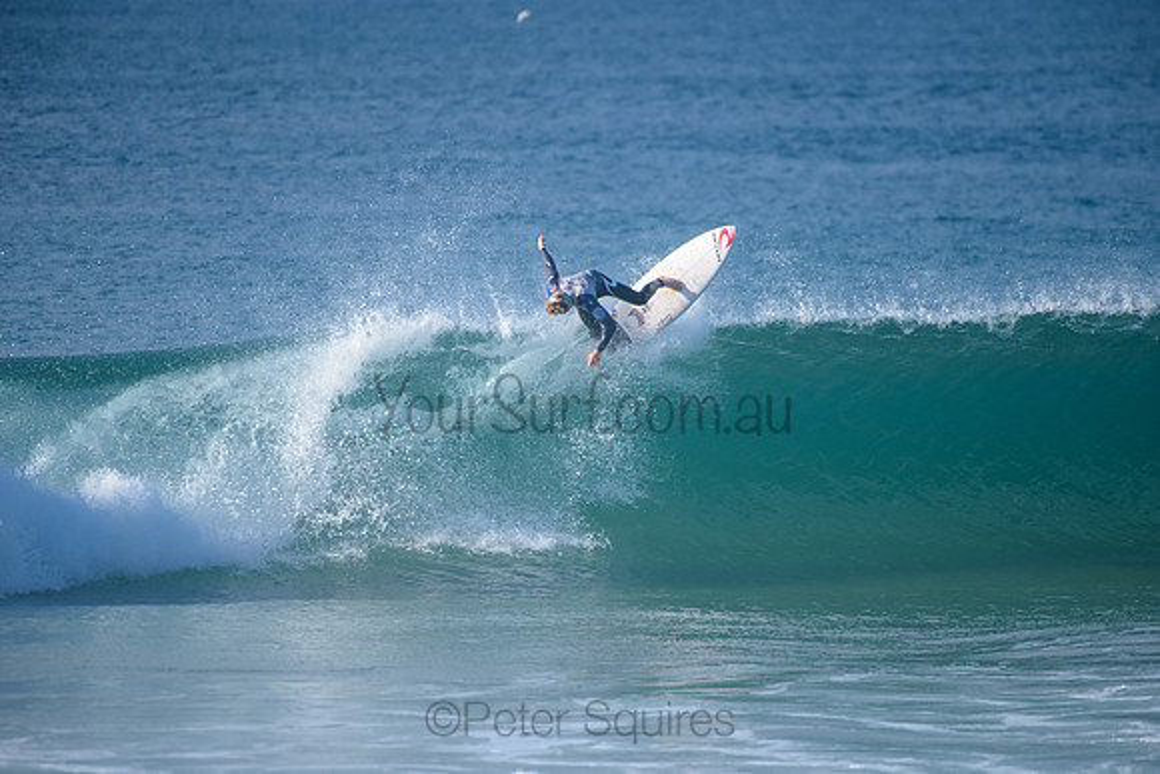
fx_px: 16591
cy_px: 387
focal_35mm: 515
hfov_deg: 4.0
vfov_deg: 2.7
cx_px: 580
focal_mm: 500
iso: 400
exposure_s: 1/2000
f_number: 5.6
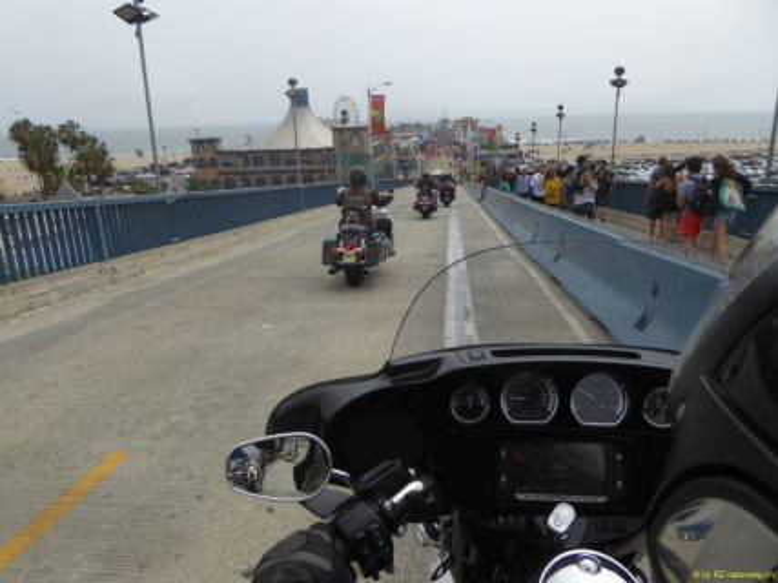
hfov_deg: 71.6
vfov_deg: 56.8
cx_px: 389
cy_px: 292
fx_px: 539
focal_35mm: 24
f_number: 3.3
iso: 100
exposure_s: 1/1600
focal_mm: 4.3
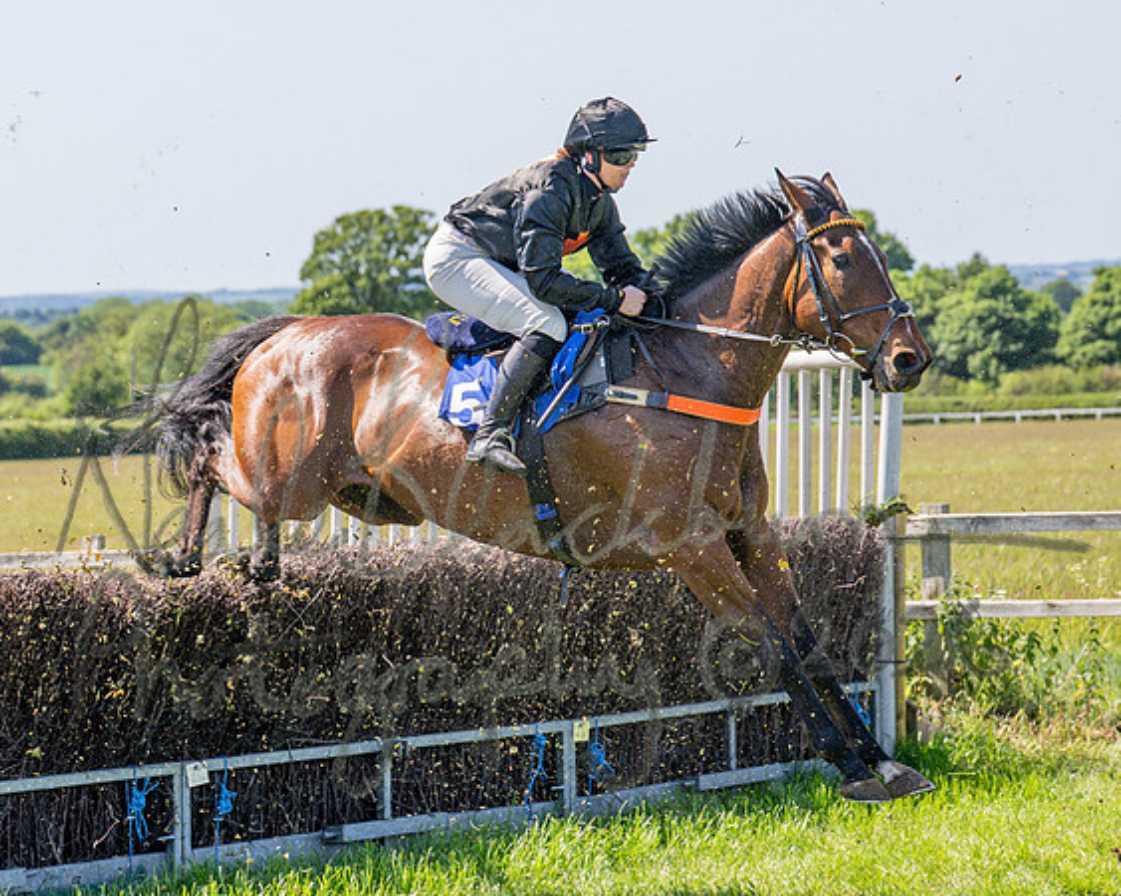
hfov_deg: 15.2
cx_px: 449
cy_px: 358
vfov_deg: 12.2
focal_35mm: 126
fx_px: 4190
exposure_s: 1/1600
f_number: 4
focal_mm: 70
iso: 200
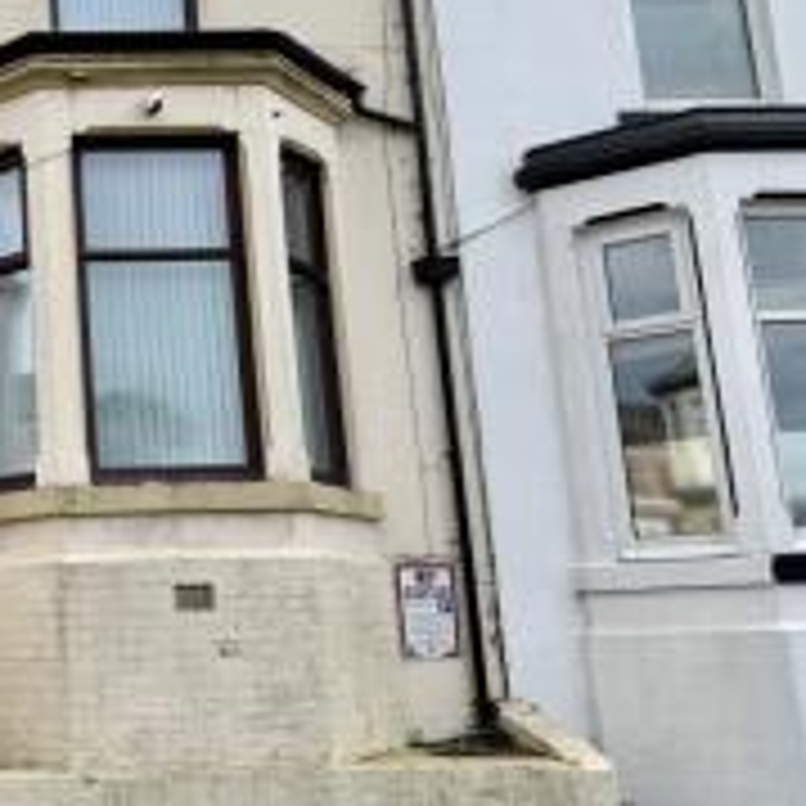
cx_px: -29
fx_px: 1317
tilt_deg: +13.4
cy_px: 331
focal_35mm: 50
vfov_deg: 33.9
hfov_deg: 31.1
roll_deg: +2.8
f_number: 1.78
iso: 80
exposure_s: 1/2000
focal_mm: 6.76
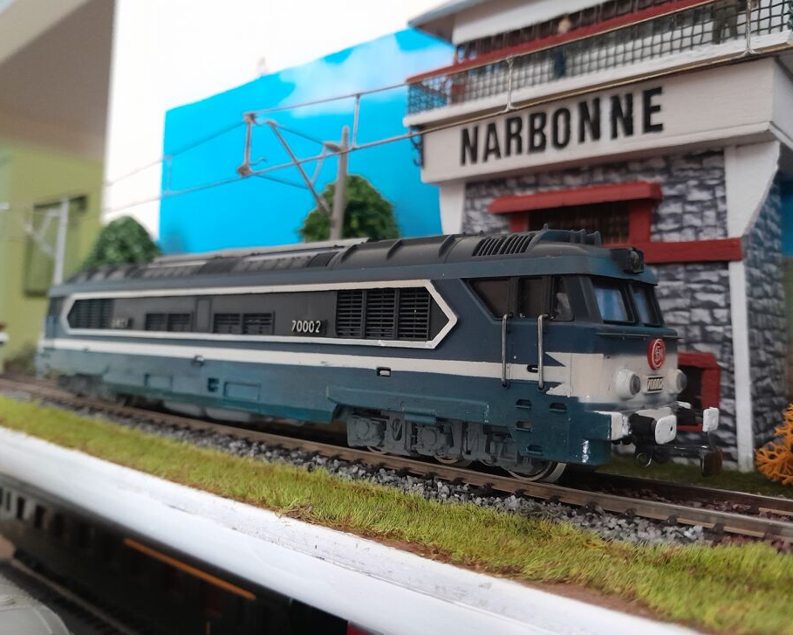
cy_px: 312
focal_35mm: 29
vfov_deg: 50.0
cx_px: 385
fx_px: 681
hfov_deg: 60.4
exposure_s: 1/25
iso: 640
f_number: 1.8
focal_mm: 4
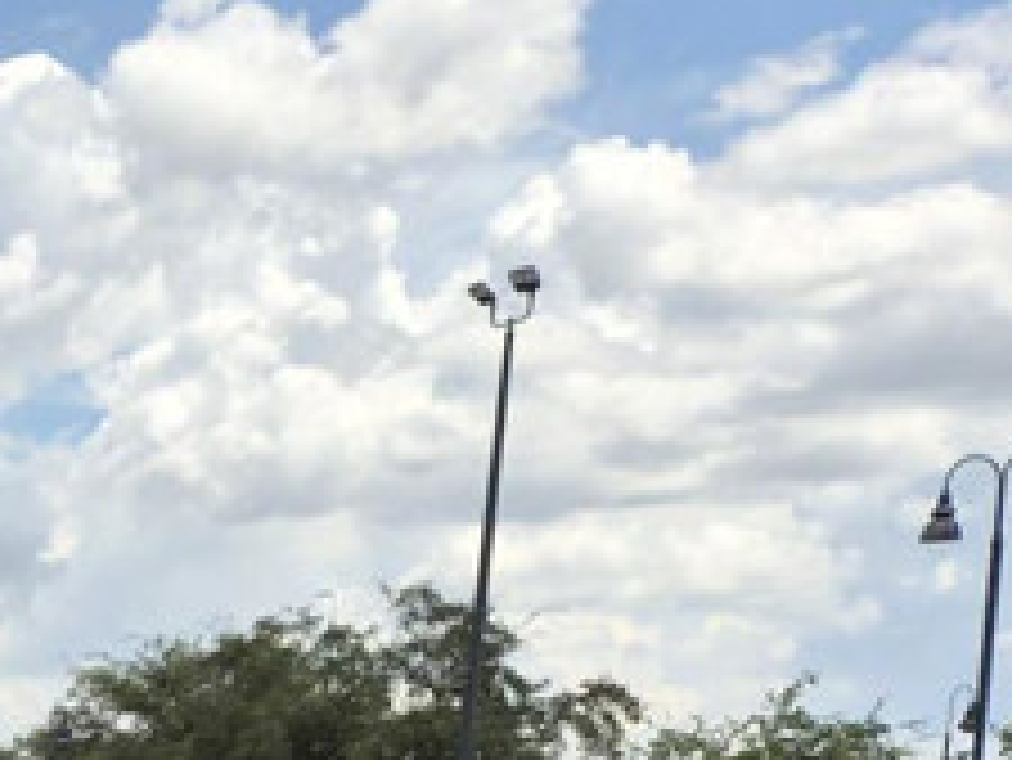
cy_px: 1682
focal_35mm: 109
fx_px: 3188
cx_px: -1127
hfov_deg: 14.4
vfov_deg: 11.7
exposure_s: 1/4384
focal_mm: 5.4
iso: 80
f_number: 1.8
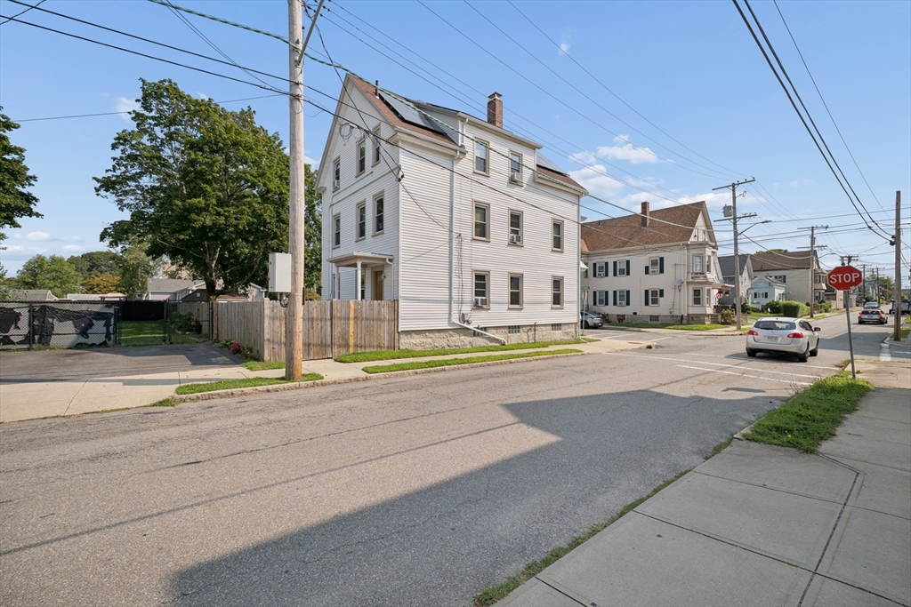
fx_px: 354
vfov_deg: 81.2
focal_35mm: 14
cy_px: 304
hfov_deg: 104.2
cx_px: 456
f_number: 8
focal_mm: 14
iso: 400
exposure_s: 1/1600
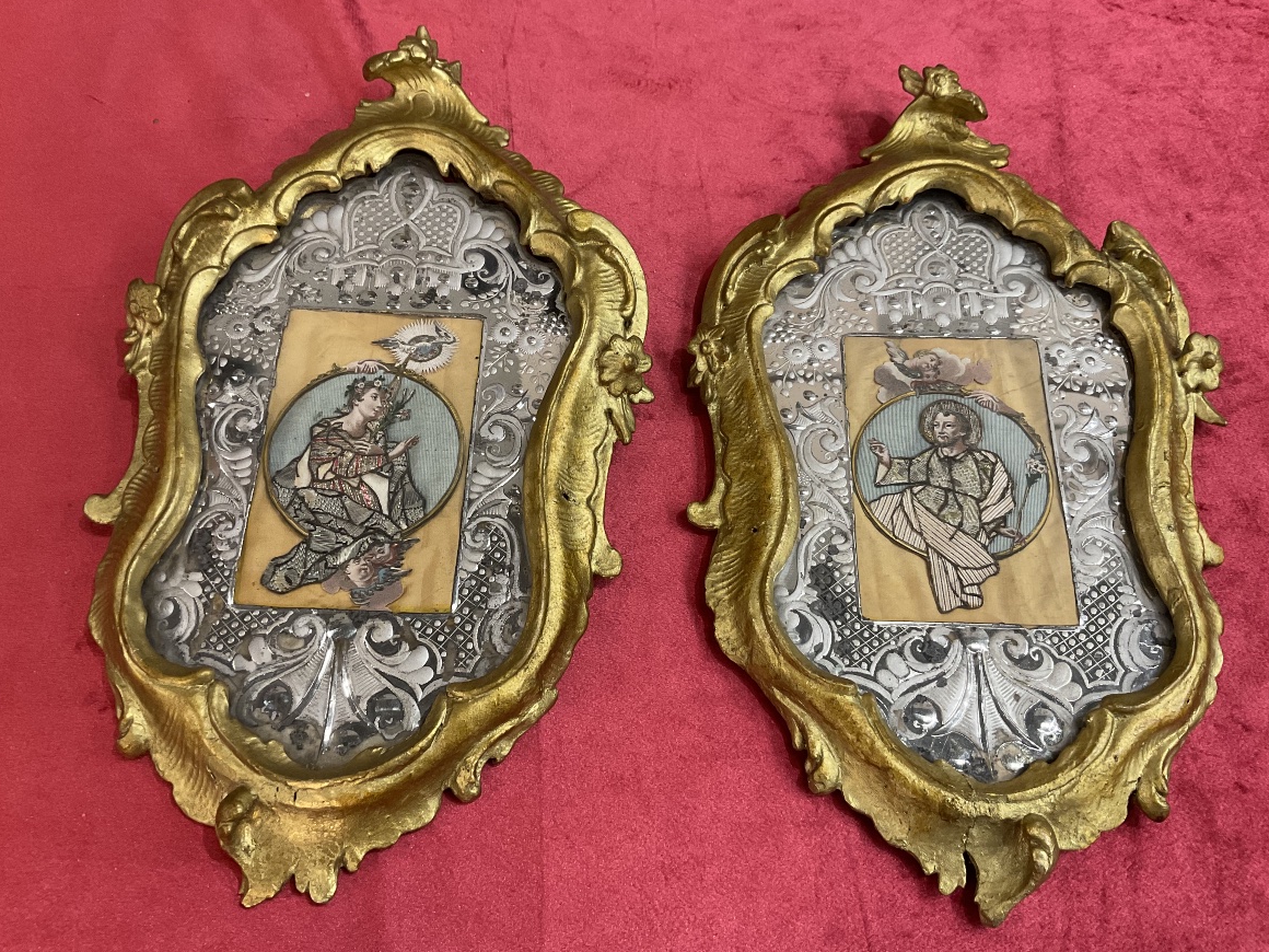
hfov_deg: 60.0
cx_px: 627
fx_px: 1100
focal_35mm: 30
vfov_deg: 46.8
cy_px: 479
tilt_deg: -62.9
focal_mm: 3
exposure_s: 1/50
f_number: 1.8
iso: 100
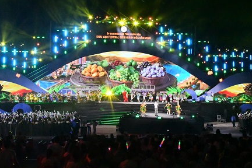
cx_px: 123
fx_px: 350
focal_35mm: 50
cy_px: 60
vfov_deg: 26.9
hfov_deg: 39.6
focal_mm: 24
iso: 12800
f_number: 16
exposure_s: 1/250
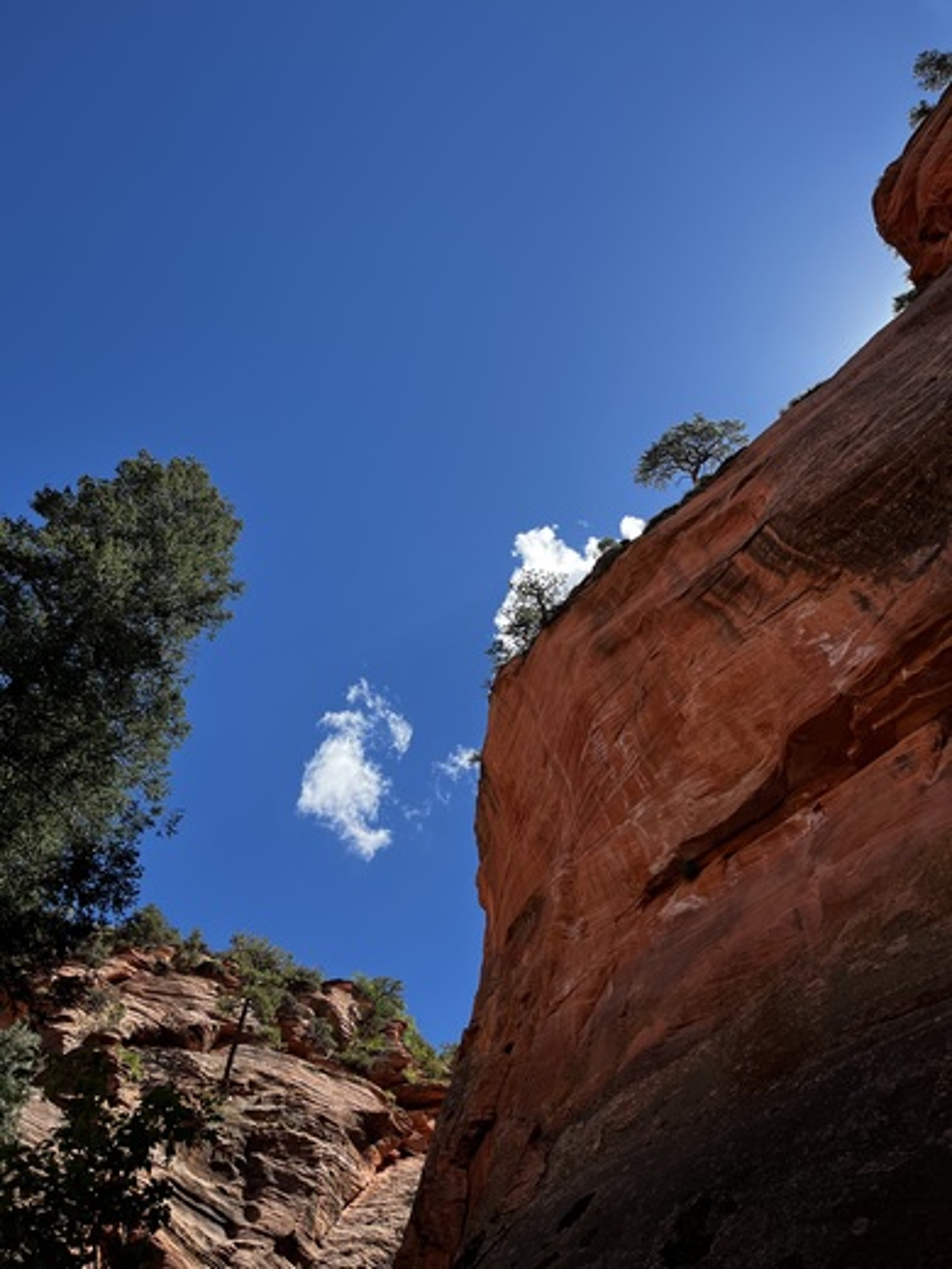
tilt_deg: +61.0
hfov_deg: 53.1
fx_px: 953
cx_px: 476
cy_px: 634
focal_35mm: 26
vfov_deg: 67.3
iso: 50
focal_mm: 5.1
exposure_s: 1/1992
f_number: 1.6
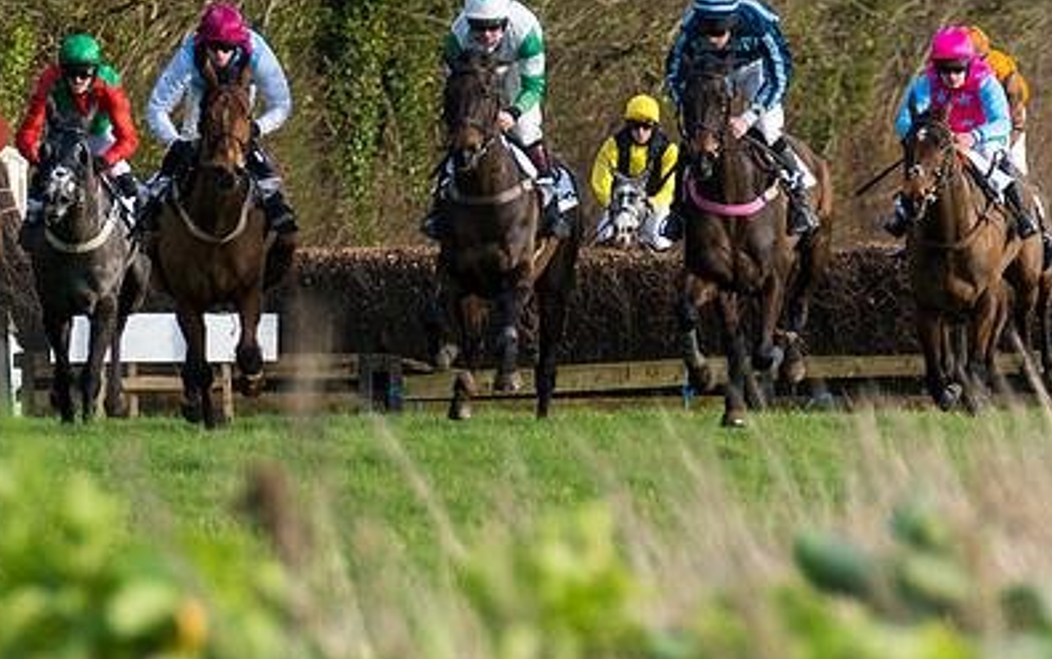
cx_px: 438
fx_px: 24584
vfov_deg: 1.5
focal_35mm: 857
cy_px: 131
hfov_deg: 2.5
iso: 400
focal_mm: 206
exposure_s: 1/1600
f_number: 4
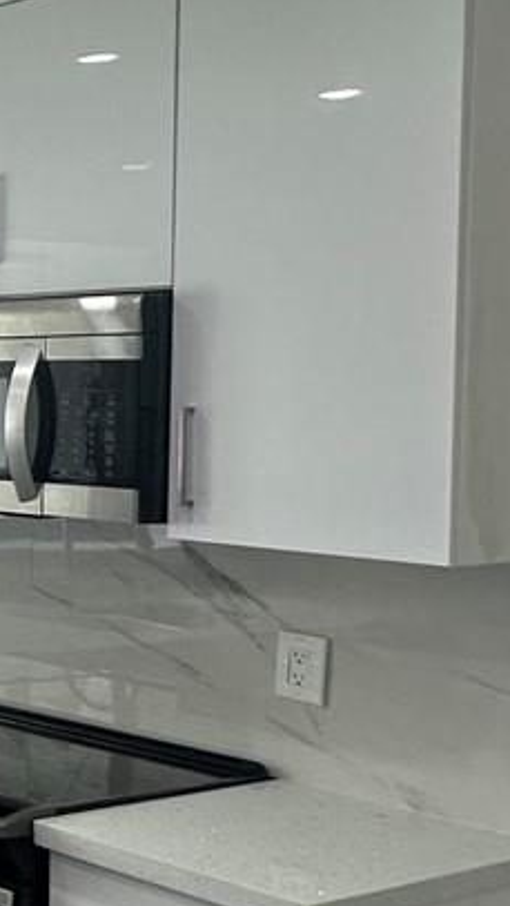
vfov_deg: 34.9
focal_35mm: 60
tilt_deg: -0.9
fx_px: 1442
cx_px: -840
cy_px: 421
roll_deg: -0.6
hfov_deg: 12.9
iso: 50
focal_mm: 2.22
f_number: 2.2
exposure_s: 1/120
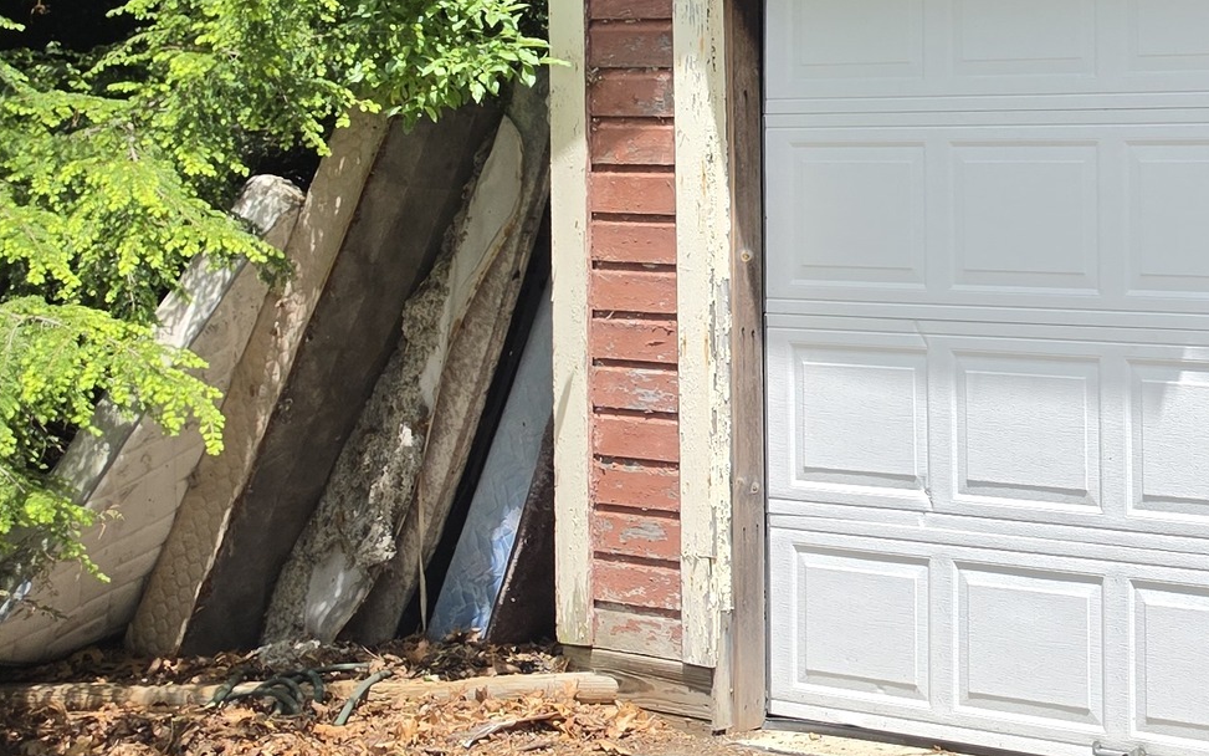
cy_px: 57
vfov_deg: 16.7
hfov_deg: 23.6
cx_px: 1583
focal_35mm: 77
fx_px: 2537
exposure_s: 1/3203
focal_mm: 6.5
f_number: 1.4
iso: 64
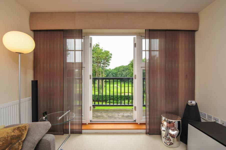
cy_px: 75
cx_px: 113
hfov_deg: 100.5
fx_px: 94
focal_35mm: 15
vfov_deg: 77.2
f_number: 8
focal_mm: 10
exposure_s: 1/40
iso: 400
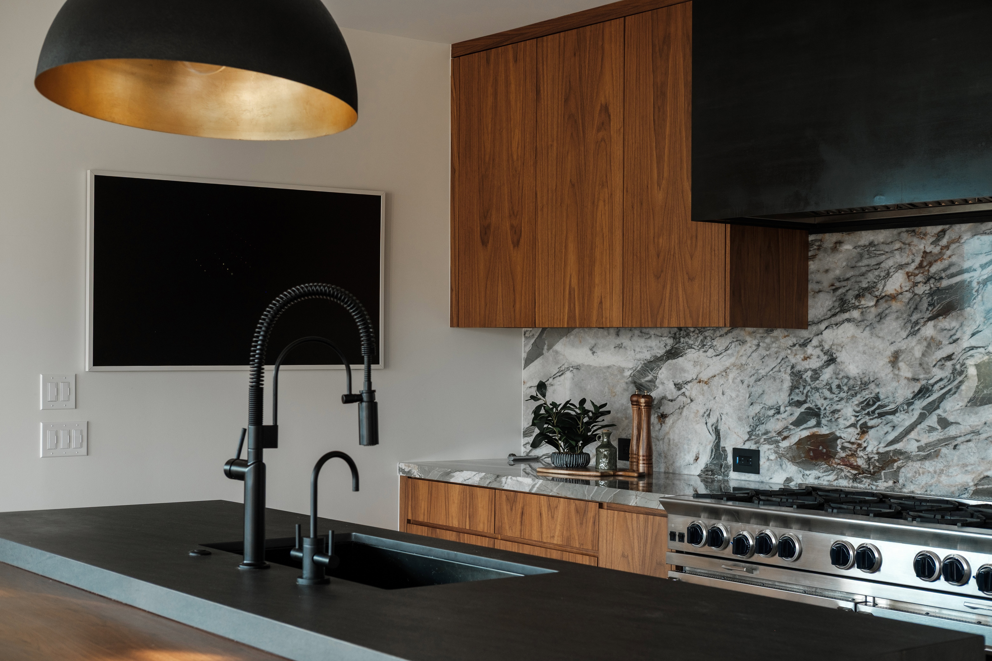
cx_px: 496
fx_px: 1460
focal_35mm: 53
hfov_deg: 37.5
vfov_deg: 25.5
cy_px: 330
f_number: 5
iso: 400
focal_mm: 35
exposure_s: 1/30
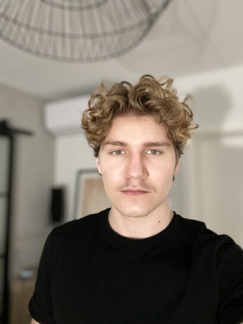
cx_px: 122
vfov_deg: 60.0
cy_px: 162
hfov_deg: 46.8
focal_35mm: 30
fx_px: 281
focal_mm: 2.69
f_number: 1.9
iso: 320
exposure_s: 1/25
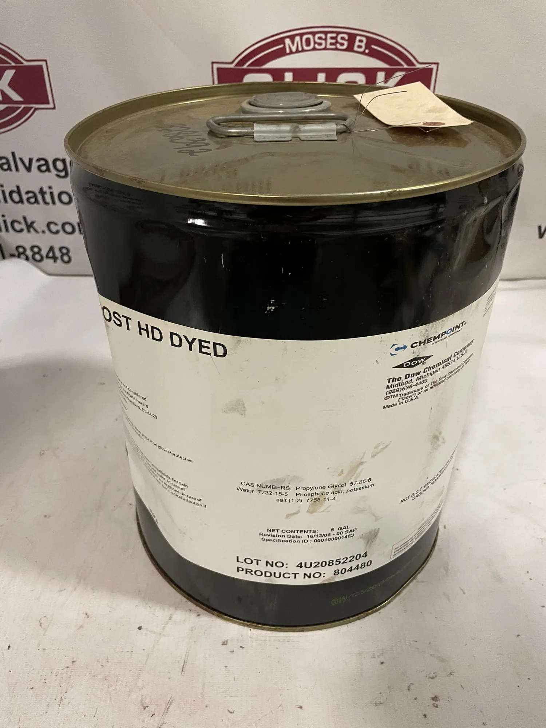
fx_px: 547
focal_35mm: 26
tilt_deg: -35.8
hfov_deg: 53.1
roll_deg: -1.1
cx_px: 273
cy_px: 364
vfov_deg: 67.3
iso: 320
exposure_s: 1/60
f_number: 1.6
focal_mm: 4.2
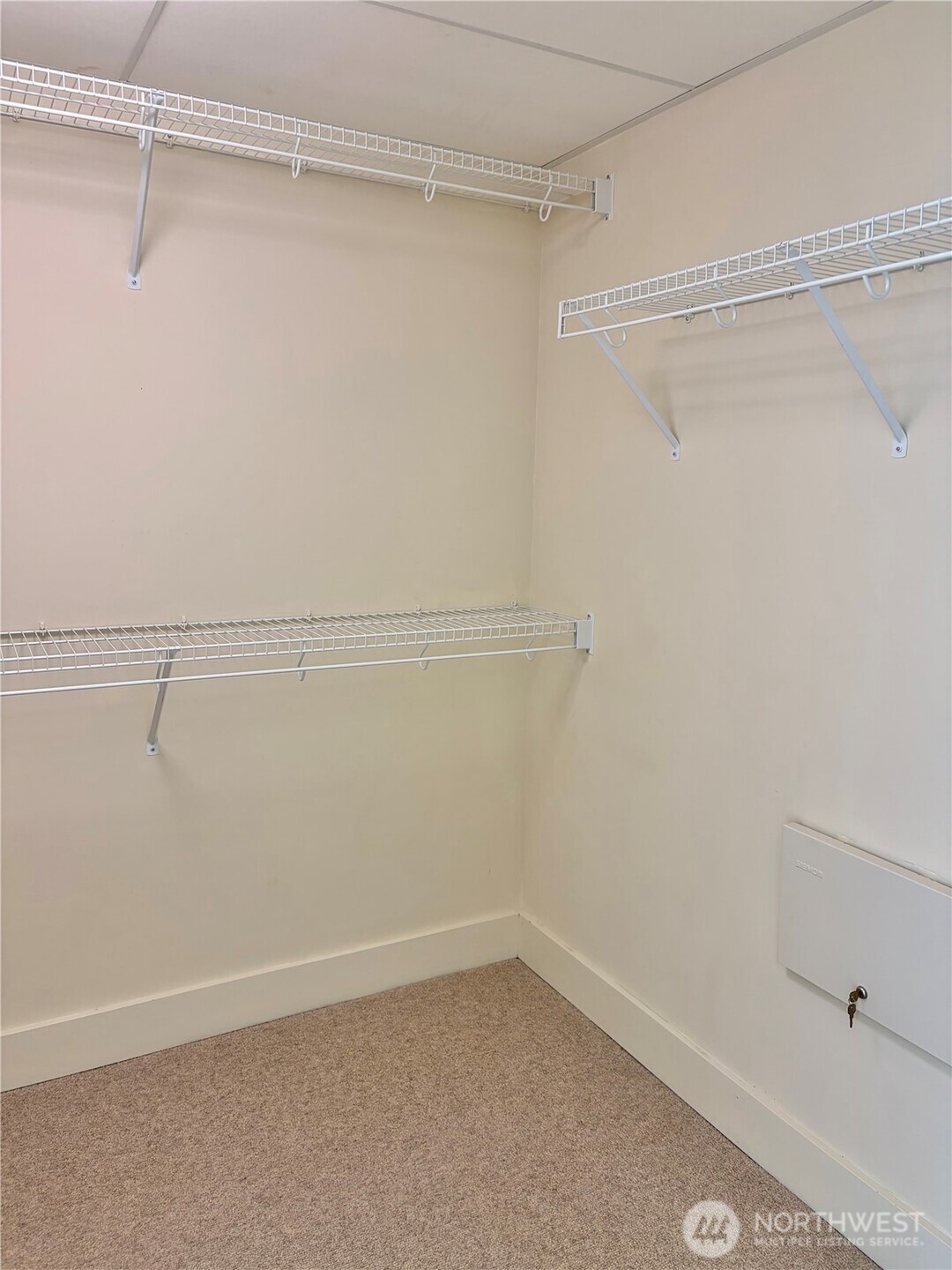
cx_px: 476
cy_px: 635
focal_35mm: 26
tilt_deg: -7.9
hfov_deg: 53.1
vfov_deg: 67.3
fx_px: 953
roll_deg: -1.5
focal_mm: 5.96
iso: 80
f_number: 1.6
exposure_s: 1/60
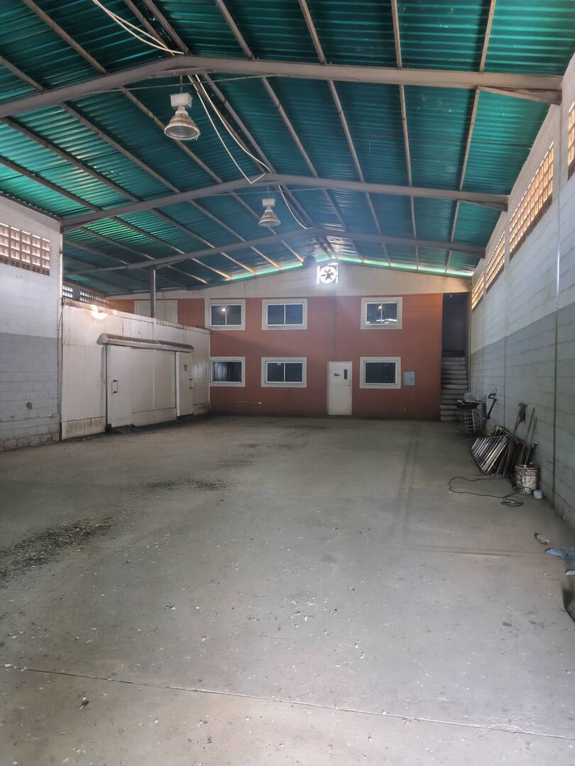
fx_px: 509
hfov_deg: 58.9
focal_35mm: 23
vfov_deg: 73.9
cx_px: 288
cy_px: 383
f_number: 1.6
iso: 2093
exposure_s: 1/20
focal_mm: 4.11
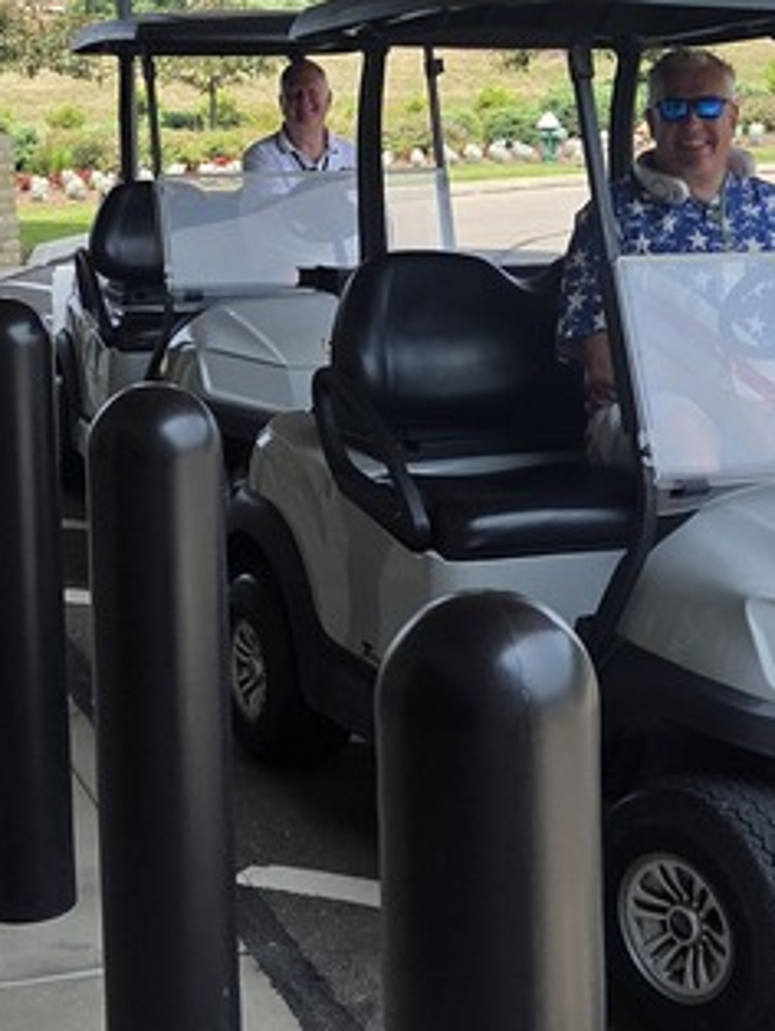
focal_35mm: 75
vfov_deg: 25.8
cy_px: 322
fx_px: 2236
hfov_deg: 19.7
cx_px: 374
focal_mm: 5.4
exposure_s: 1/2228
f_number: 1.8
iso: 80
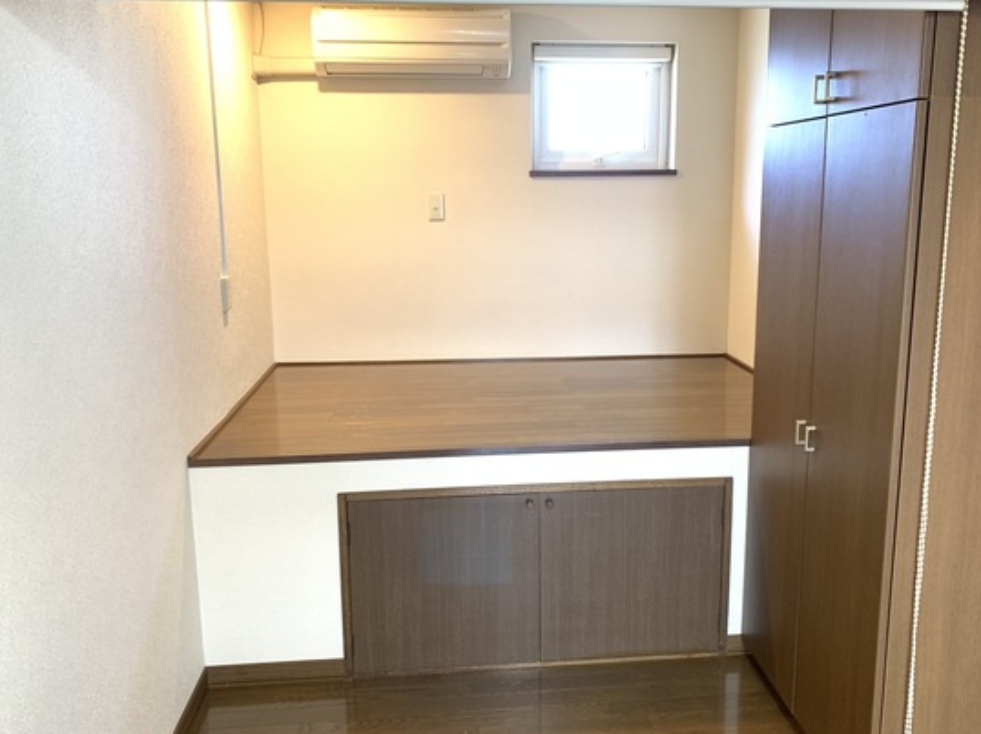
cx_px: 518
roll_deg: -0.6
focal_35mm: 29
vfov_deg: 48.2
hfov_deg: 61.6
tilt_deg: -9.6
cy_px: 348
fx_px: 821
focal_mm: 4.25
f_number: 1.8
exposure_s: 1/25
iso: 400
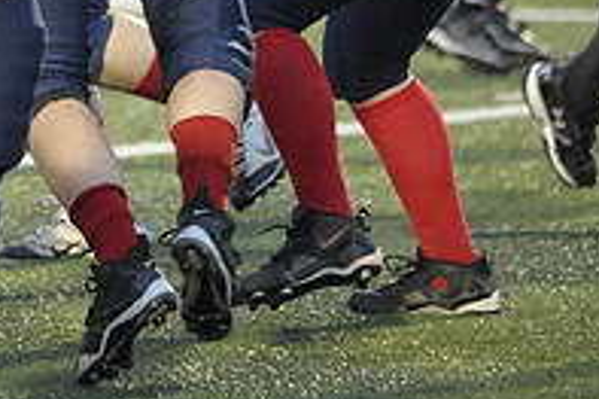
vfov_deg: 1.6
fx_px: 14696
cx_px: -155
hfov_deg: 2.3
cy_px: -140
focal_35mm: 884
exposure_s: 1/800
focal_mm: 300
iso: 12800
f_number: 6
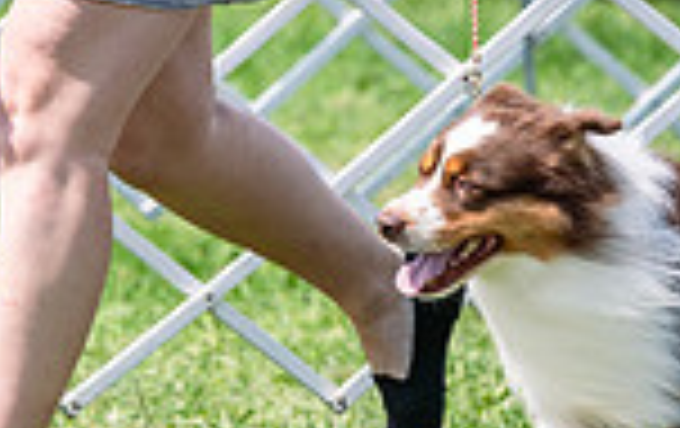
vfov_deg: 1.5
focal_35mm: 910
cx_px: 601
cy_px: -122
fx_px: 16896
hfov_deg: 2.3
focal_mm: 200
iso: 100
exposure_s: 1/1000
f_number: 4.5
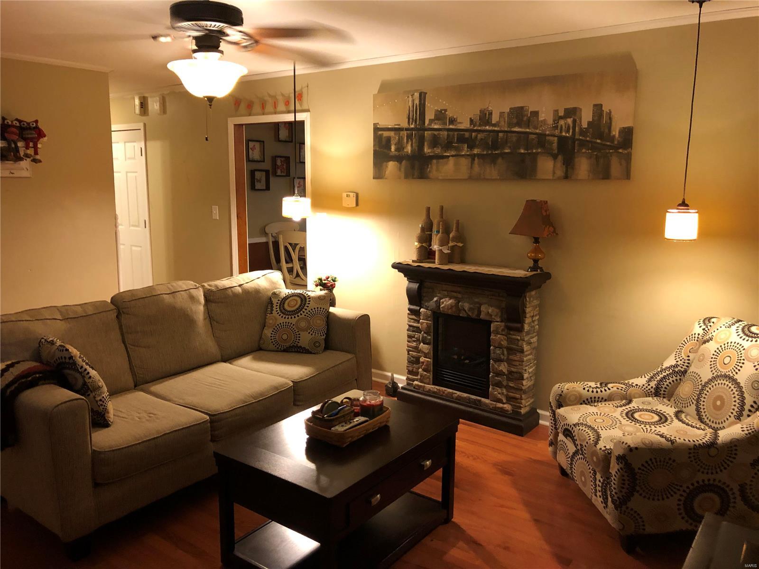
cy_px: 284
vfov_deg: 49.7
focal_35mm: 28
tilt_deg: -8.1
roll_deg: -1.6
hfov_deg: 63.4
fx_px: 614
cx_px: 380
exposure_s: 1/9
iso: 100
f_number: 1.8
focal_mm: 3.99
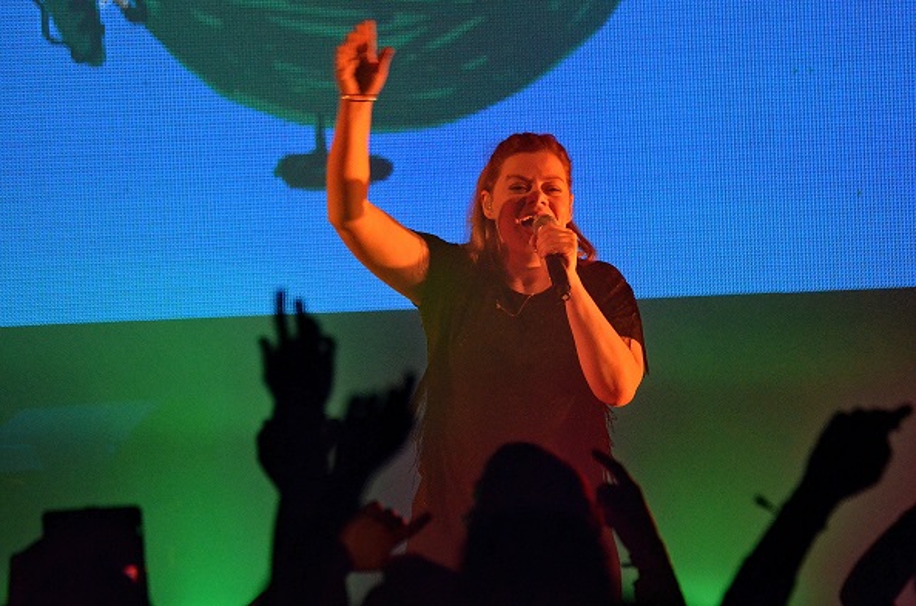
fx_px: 11422
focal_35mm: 450
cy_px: 303
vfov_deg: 3.0
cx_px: 458
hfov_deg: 4.6
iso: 3200
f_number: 5.6
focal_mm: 300
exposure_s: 1/200
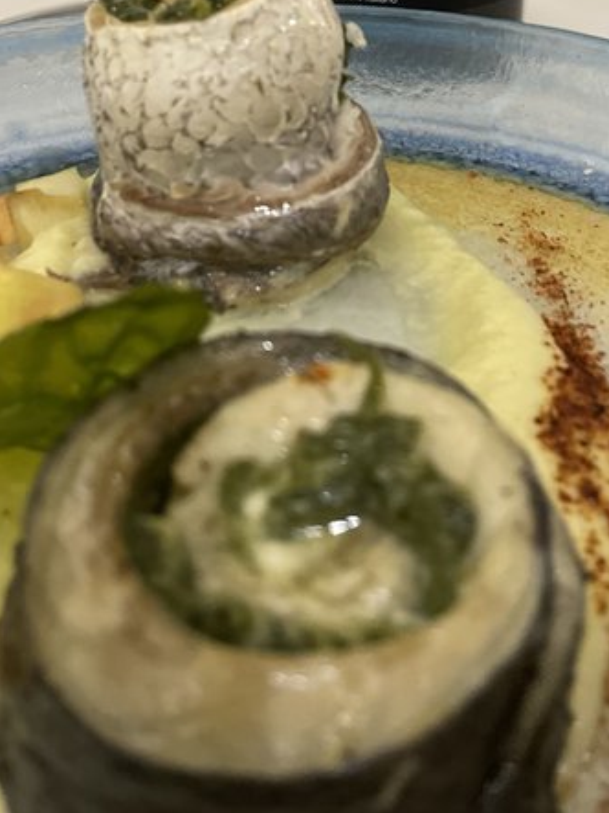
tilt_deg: -23.7
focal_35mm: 47
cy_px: 112
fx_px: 1103
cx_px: 371
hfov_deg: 30.8
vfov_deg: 38.2
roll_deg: +0.5
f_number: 1.6
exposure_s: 1/33
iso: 500
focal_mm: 4.2
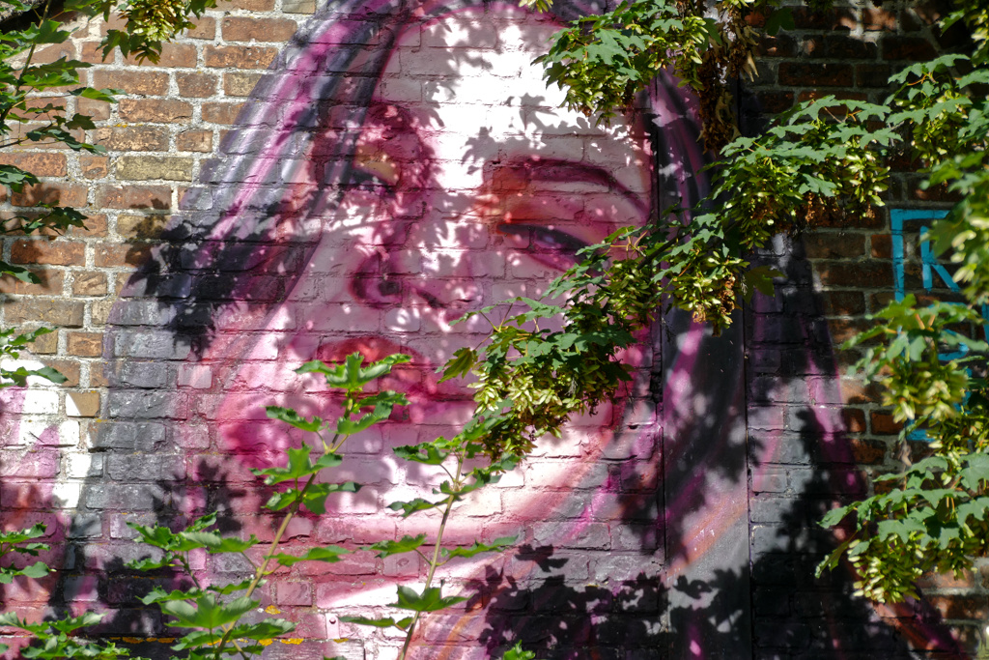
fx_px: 5248
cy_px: 330
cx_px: 494
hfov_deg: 10.8
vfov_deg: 7.2
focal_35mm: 191
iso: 125
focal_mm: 69.6
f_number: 4
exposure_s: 1/500
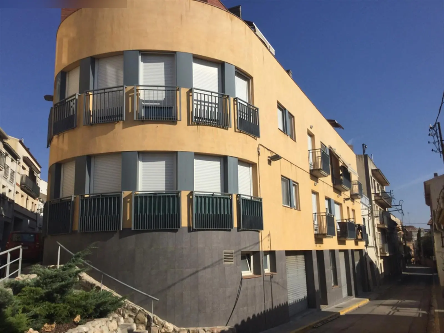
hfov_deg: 58.4
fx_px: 398
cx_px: 222
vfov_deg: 45.4
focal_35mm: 31
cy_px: 166
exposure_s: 1/2469
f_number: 2.4
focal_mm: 3.3
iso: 25
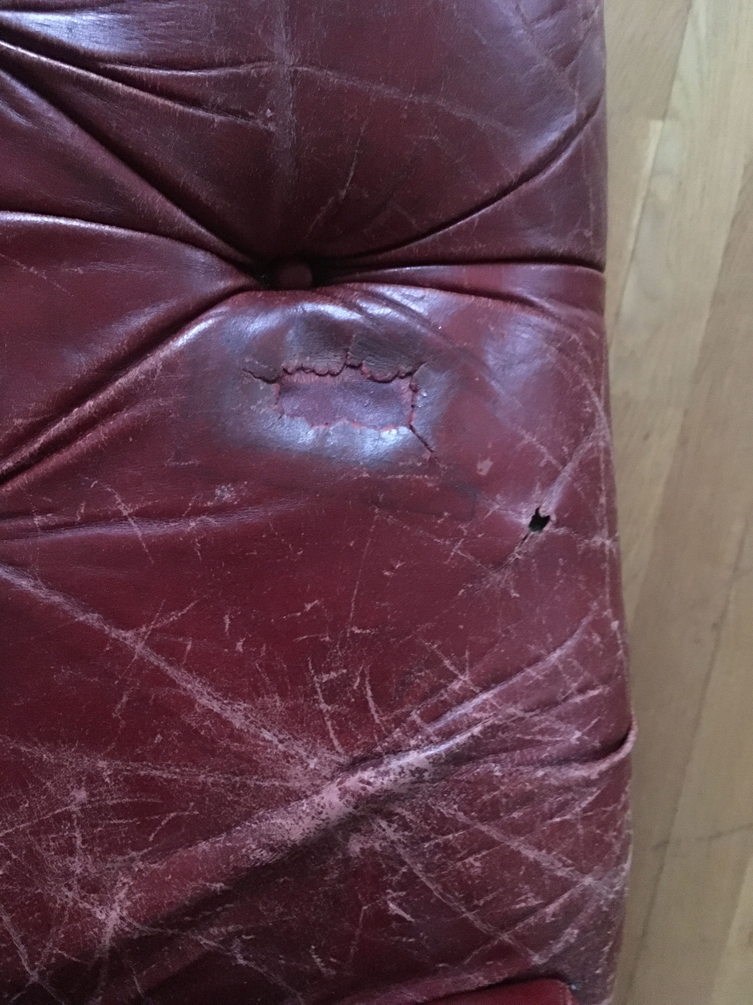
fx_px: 841
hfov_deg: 48.2
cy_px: 502
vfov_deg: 61.7
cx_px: 376
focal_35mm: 29
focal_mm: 4.15
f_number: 2.2
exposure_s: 1/17
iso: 1000
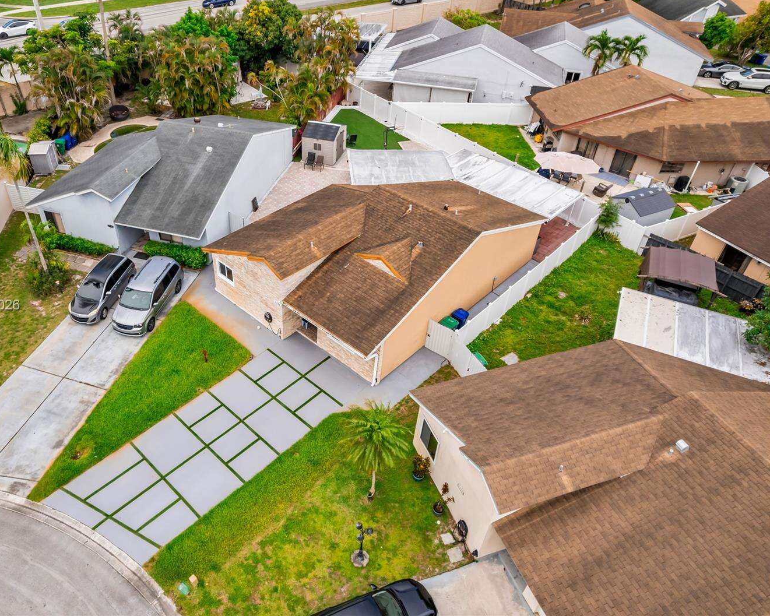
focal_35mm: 25
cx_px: 305
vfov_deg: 56.8
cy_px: 306
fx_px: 570
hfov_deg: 67.4
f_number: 2.8
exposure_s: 1/730
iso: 110
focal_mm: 8.38
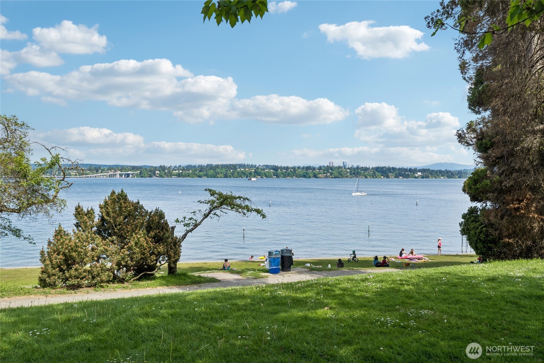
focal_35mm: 30
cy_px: 182
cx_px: 272
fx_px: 453
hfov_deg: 61.9
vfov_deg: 43.6
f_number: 9
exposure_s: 1/500
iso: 250
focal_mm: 20
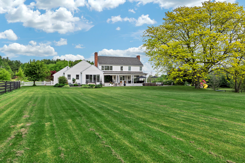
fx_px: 163
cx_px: 122
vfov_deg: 53.1
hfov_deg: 73.7
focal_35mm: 24
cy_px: 82
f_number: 9
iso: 1000
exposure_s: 1/400
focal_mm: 24
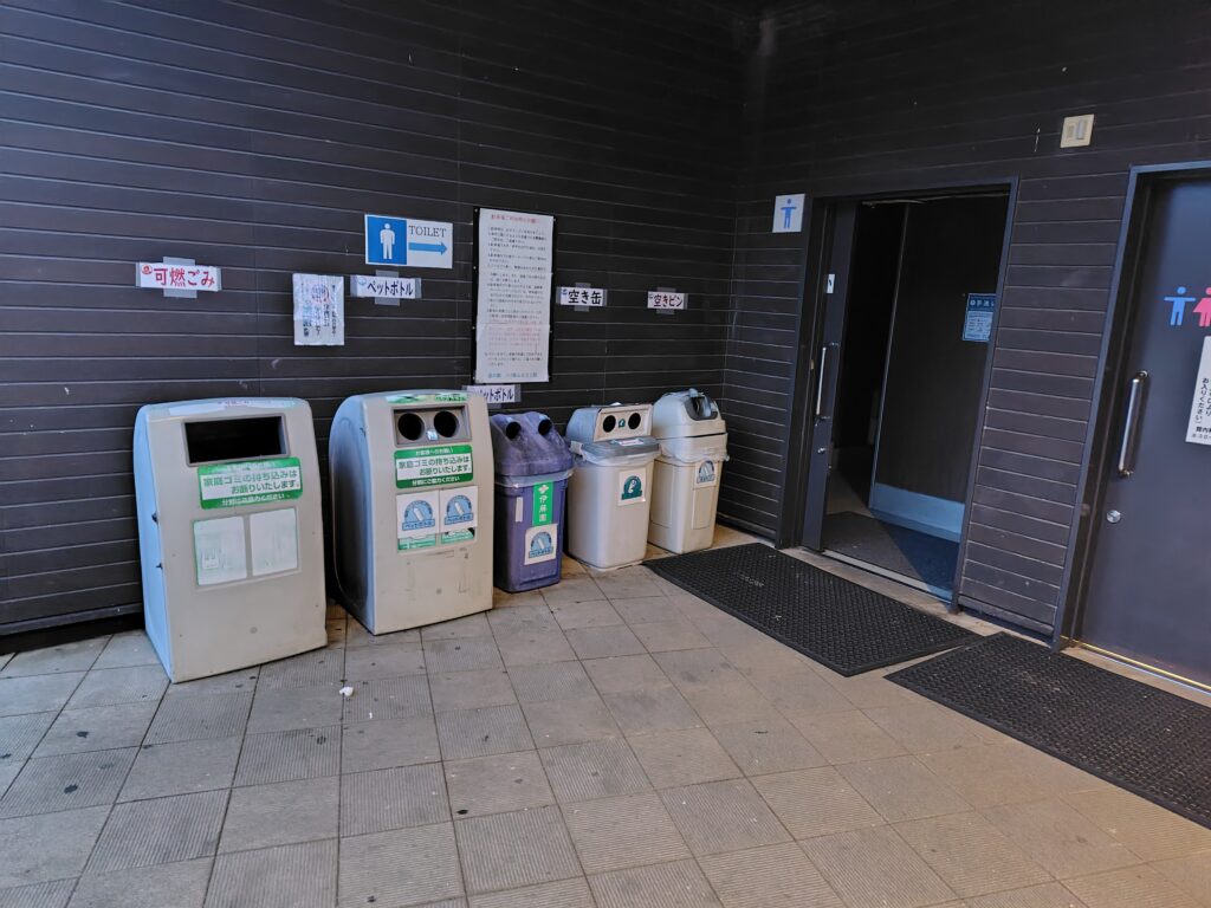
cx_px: 606
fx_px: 805
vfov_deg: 58.9
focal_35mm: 23
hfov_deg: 73.9
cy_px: 454
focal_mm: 5.6
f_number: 1.9
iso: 2568
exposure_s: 1/30
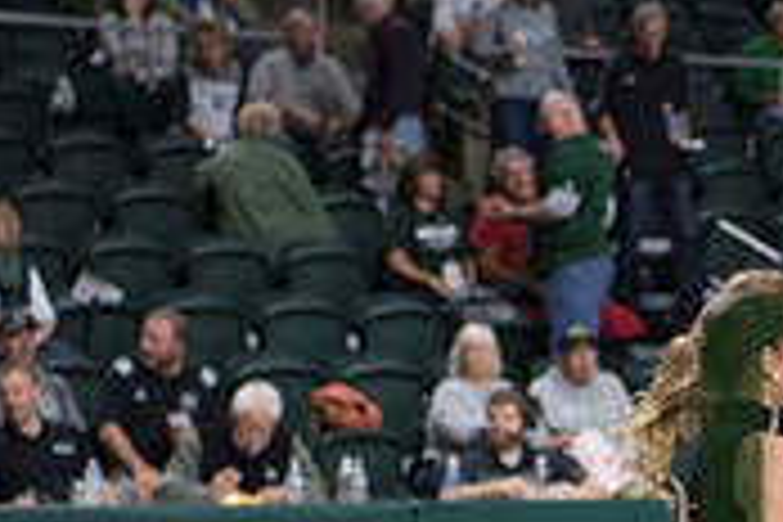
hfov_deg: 8.7
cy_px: 506
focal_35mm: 233
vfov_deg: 5.9
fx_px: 5067
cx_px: 1040
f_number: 3.5
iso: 2000
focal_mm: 70
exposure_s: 1/500
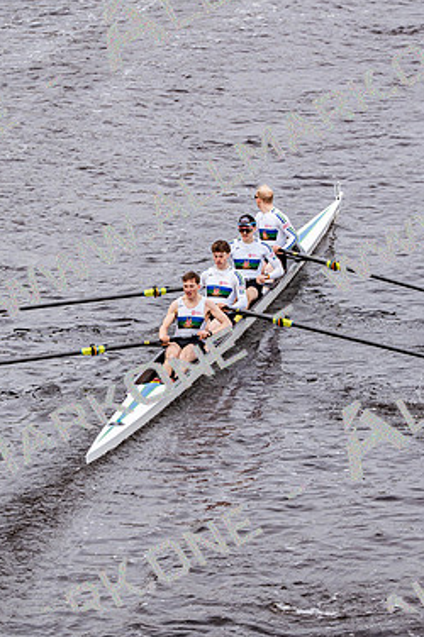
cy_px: 321
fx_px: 5469
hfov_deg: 4.4
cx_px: 197
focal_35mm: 309
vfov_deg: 6.7
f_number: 2.8
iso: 200
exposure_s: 1/2000
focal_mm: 200
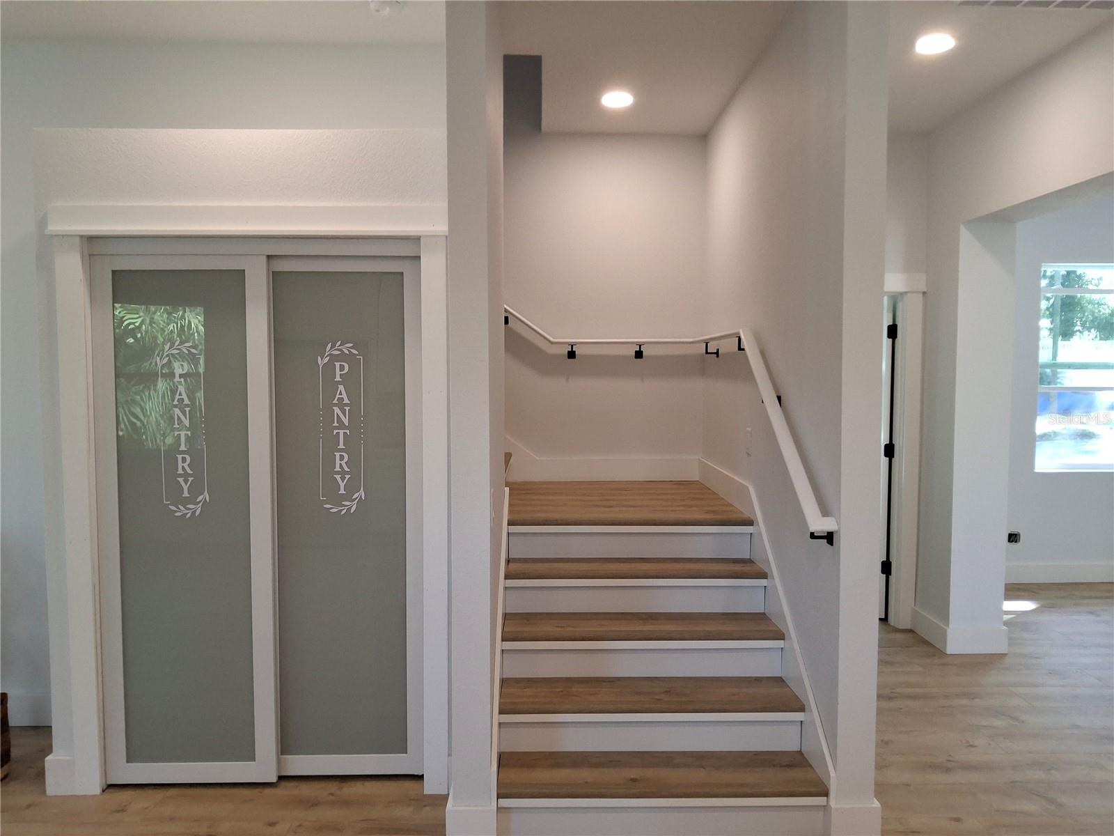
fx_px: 805
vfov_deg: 54.9
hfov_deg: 69.4
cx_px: 557
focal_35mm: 25
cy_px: 418
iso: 250
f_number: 2
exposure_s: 1/120
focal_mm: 3.08
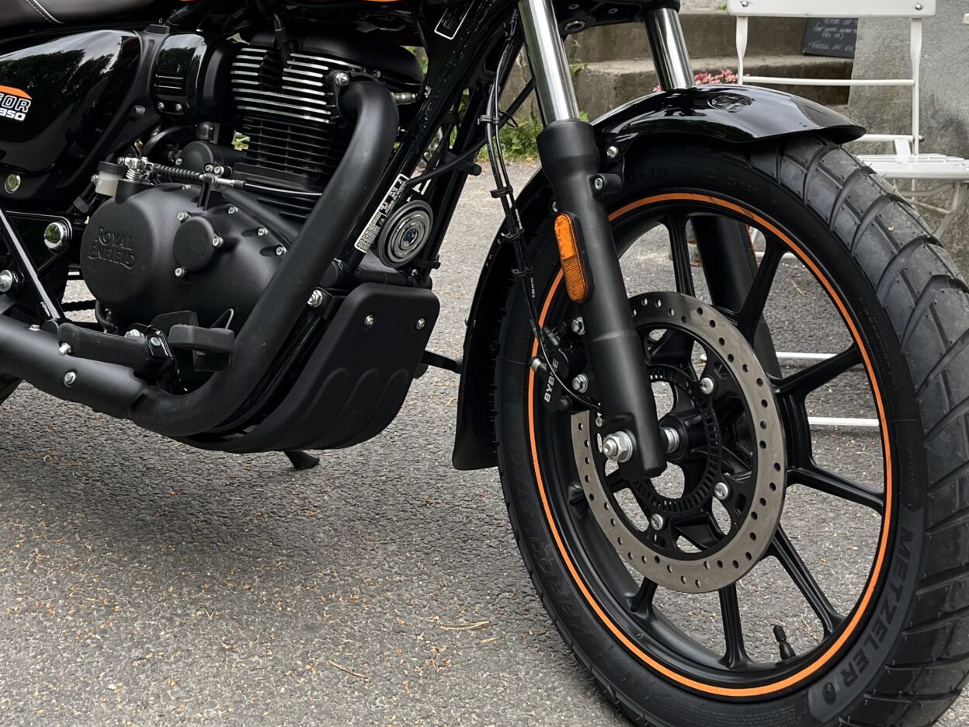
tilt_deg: -12.3
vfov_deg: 31.7
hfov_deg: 42.0
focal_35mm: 45
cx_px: 447
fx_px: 1260
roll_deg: -3.4
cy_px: 194
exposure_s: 1/122
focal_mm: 5.1
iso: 125
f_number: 1.6
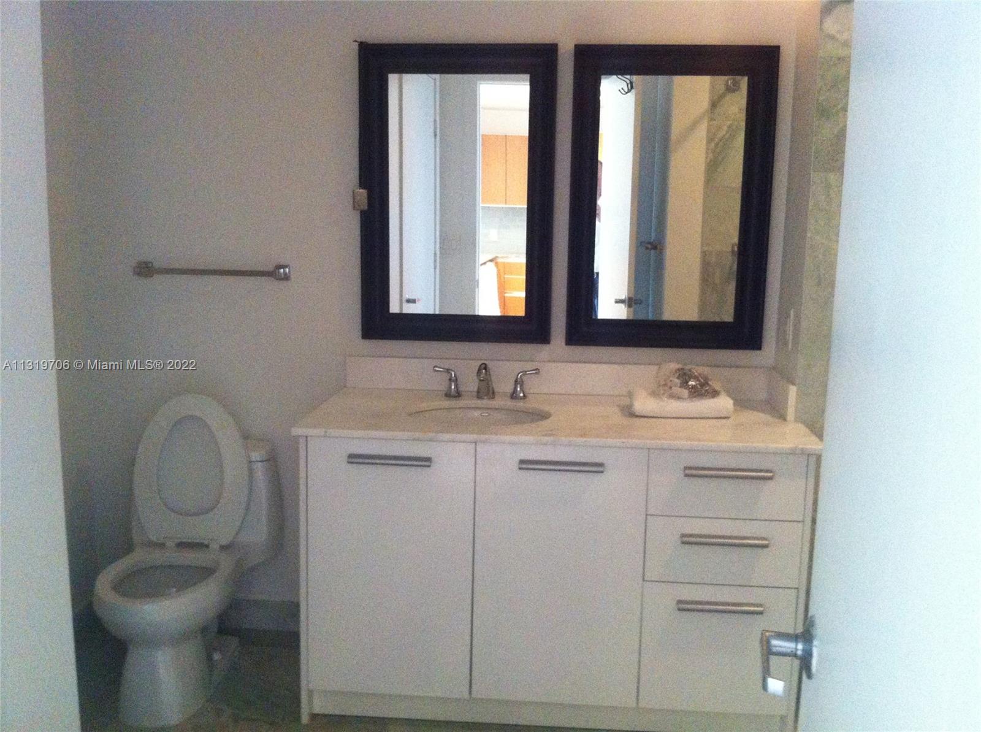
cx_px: 490
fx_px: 990
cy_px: 366
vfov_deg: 40.6
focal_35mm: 35
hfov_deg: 52.7
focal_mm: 3.85
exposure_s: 1/15
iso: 500
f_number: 2.8
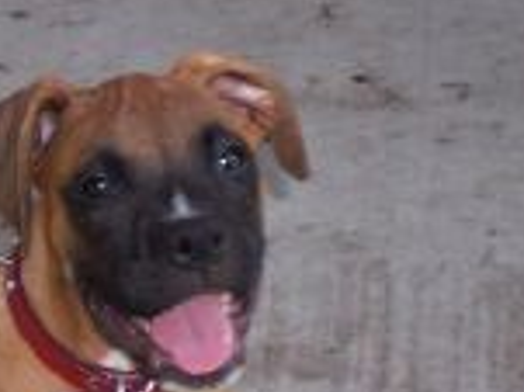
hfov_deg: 5.7
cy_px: 382
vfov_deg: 4.2
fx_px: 5279
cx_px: 52
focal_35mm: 349
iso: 140
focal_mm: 22
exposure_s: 1/125
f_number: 4.8
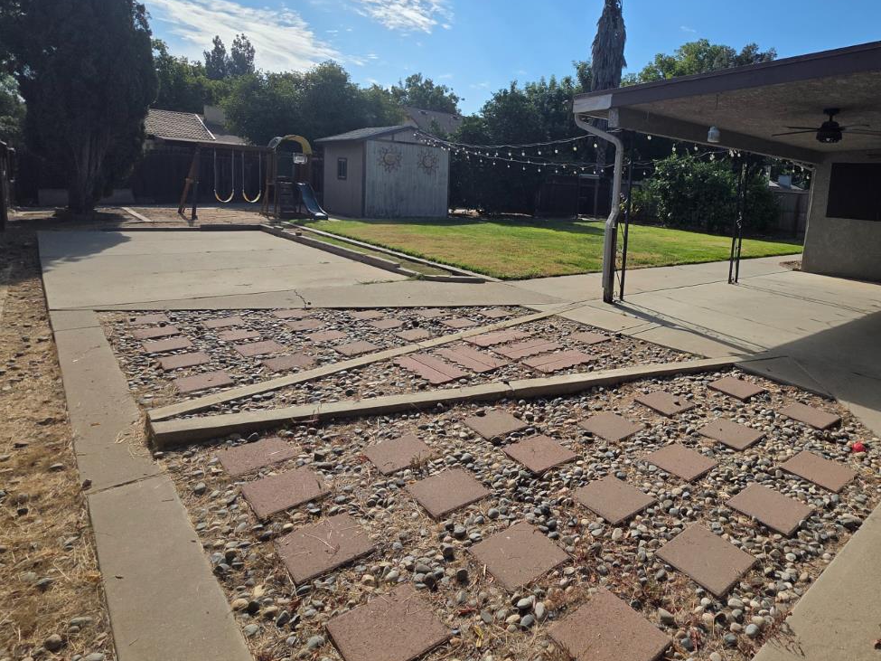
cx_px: 561
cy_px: 251
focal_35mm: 20
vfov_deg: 65.1
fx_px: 509
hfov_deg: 79.9
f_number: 1.9
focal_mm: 2.2
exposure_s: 1/4313
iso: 40
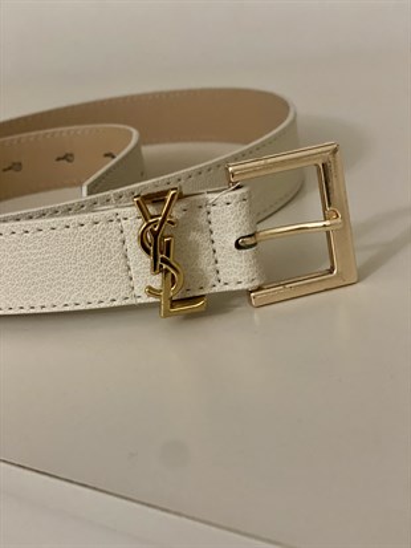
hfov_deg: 28.0
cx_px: 206
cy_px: 274
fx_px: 823
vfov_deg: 36.8
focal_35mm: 52
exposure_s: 1/25
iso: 320
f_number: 2
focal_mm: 6
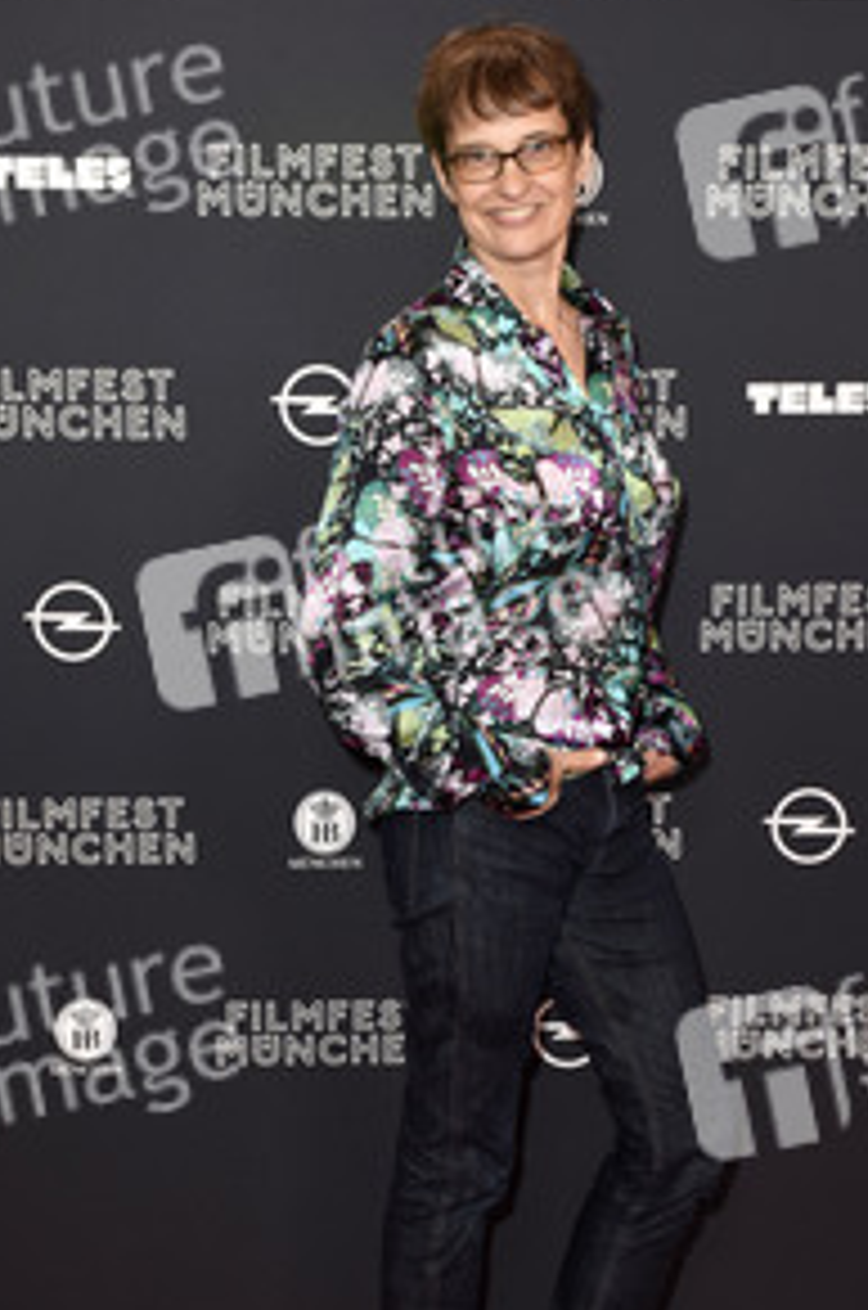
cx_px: 499
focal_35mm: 66
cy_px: 828
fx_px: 2395
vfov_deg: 30.4
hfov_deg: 20.5
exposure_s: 1/125
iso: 500
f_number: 6.3
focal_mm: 32
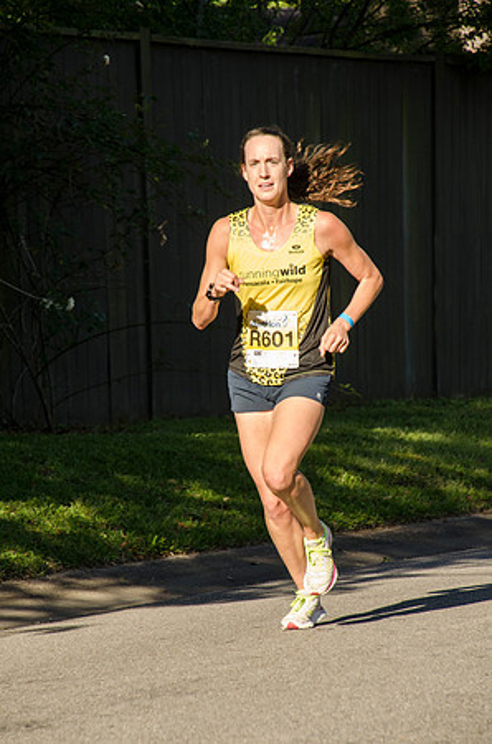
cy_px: 372
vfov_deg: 8.3
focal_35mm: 248
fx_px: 5097
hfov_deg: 5.5
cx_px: 246
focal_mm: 165
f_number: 9
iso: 640
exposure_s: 1/640
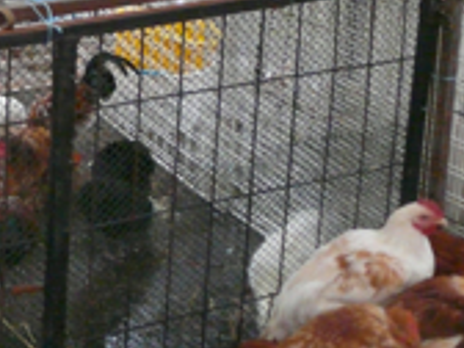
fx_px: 1327
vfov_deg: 14.5
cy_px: -69
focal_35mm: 99
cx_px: -98
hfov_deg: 18.7
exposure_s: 1/50
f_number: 2.8
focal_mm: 4.6
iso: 400
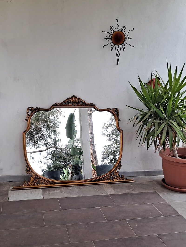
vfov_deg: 69.4
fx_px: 179
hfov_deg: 54.9
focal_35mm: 25
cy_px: 124
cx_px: 93
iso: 64
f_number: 2
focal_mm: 4.6
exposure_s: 1/100
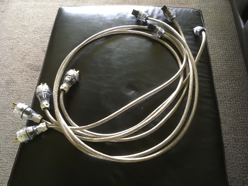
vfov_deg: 48.2
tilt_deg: -62.3
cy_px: 93
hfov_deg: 61.7
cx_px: 124
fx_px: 208
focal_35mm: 29
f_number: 2.2
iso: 200
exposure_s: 1/33
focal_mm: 4.15
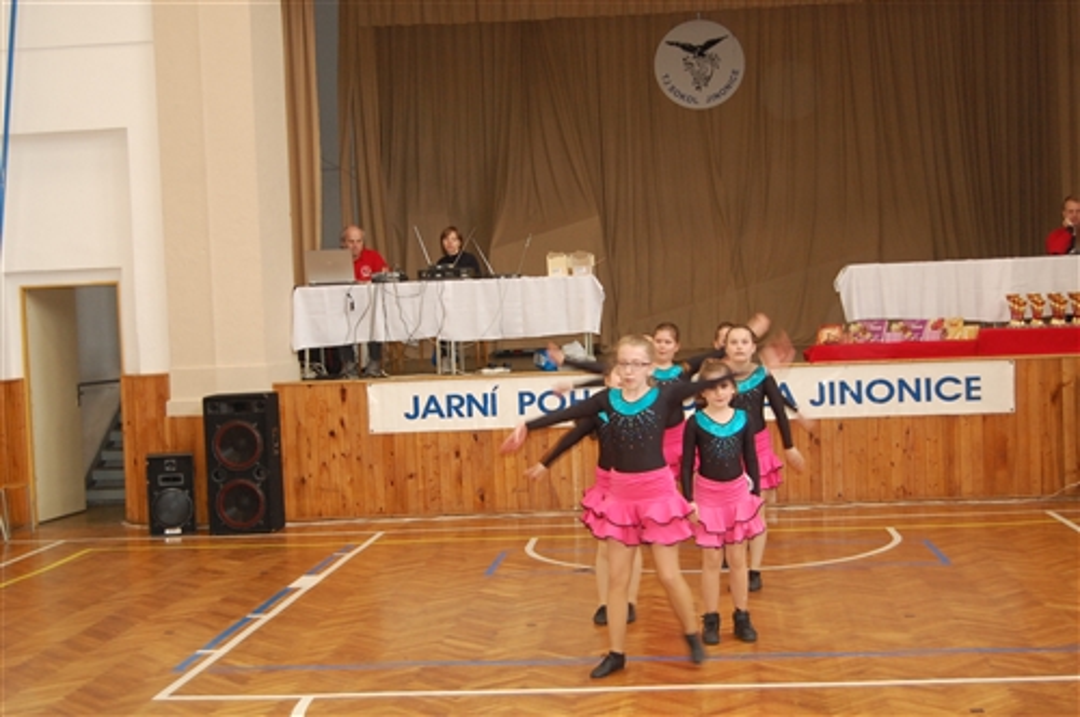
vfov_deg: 25.7
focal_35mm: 52
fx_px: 1573
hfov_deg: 37.9
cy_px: 358
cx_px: 540
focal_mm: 35
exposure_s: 1/60
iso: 900
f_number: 4.8
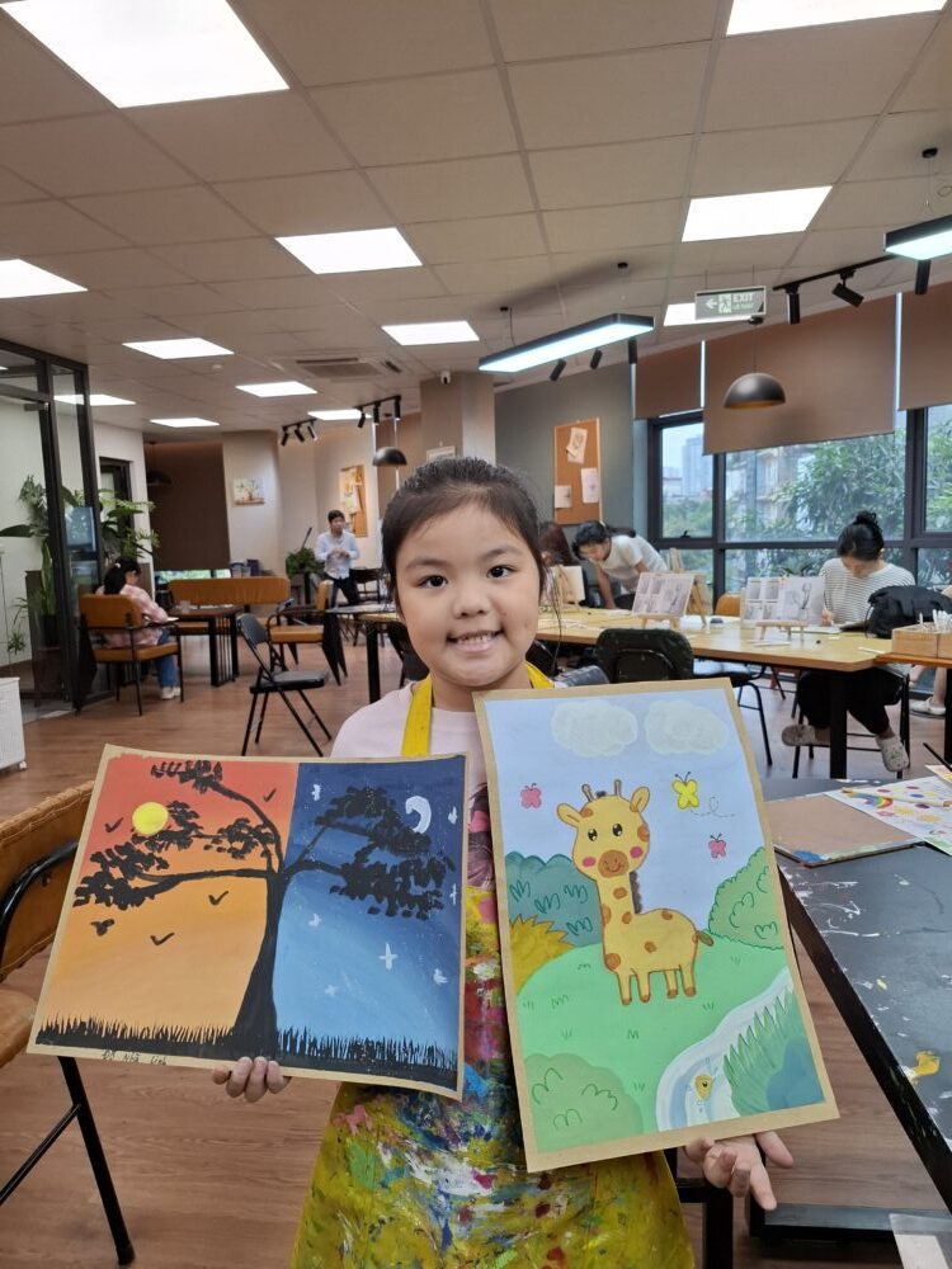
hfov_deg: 58.9
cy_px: 634
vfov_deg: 73.9
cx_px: 476
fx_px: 843
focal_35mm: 23
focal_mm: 5.54
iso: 80
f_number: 1.8
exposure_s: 1/100
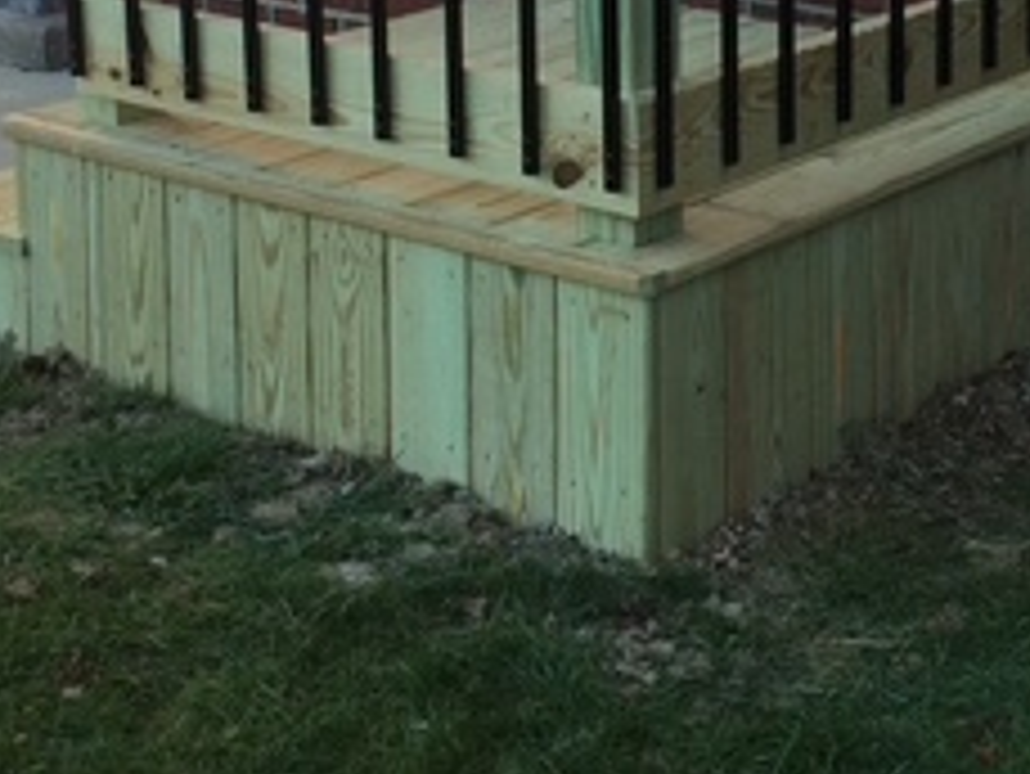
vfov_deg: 17.6
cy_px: -86
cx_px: 621
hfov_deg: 24.1
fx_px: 2411
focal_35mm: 81
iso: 32
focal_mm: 4.15
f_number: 2.2
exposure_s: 1/230
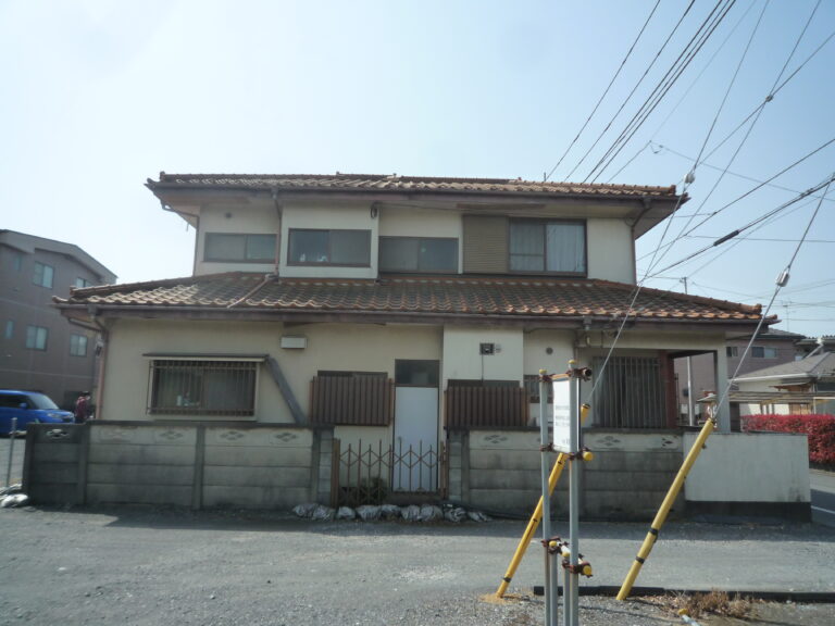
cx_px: 418
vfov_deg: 54.9
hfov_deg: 69.4
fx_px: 603
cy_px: 313
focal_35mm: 25
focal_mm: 4.4
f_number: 4
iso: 160
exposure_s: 1/800
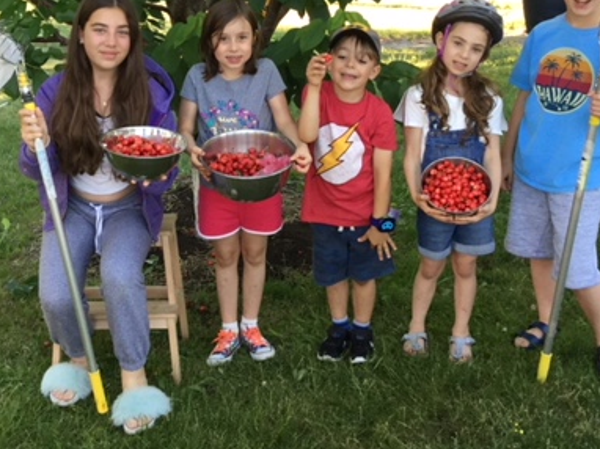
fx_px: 901
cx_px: 248
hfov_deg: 36.7
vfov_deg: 27.8
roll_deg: -0.3
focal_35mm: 52
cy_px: 135
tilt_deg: -22.0
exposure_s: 1/40
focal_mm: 3.3
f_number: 2.4
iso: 32
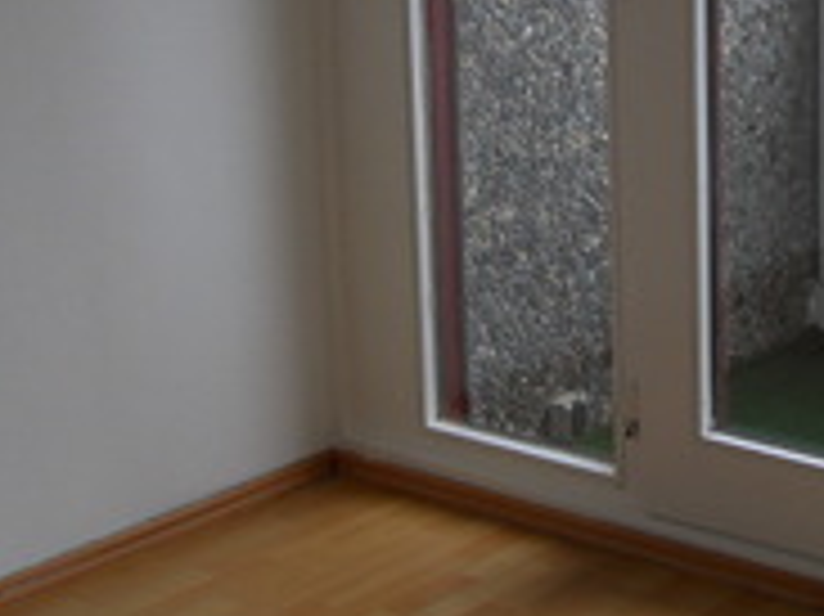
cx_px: 788
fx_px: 2189
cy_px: 85
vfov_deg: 15.9
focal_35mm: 92
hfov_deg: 20.7
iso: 80
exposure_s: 1/180
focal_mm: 6.3
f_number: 3.5
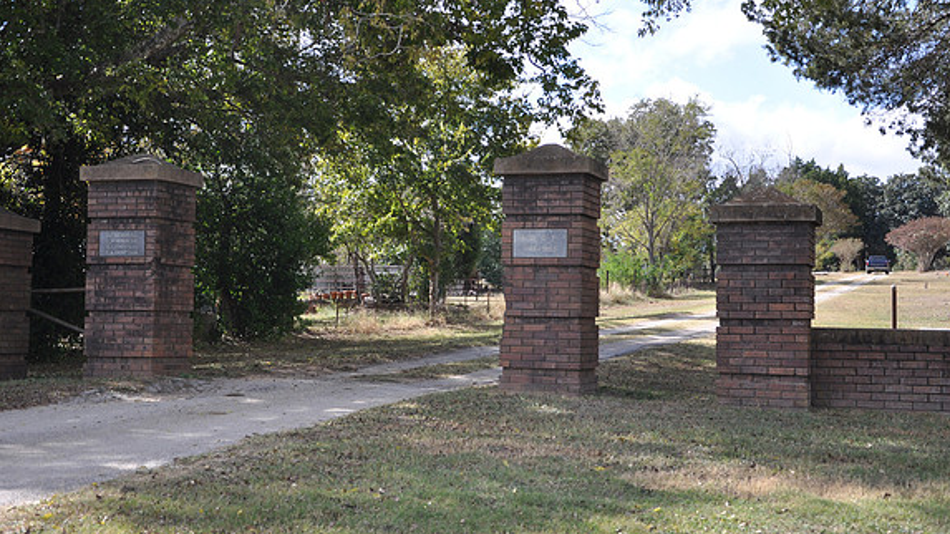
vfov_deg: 22.2
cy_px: 268
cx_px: 479
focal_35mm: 54
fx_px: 1360
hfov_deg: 38.5
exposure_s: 1/200
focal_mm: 34
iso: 200
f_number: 4.5
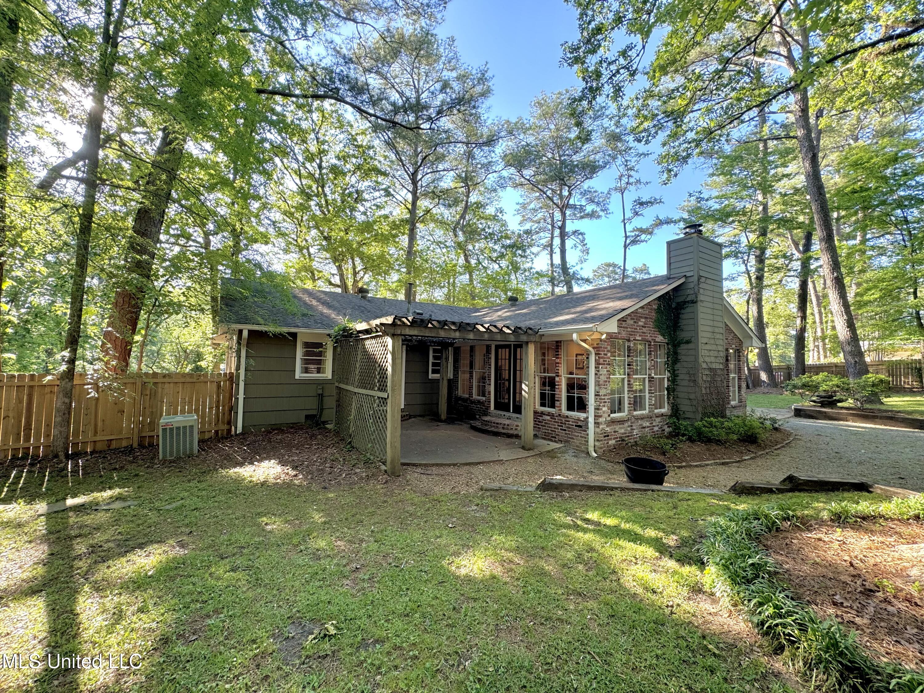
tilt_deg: +3.3
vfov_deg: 85.7
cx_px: 462
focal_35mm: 14
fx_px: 374
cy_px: 346
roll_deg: -1.0
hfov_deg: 102.1
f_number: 2.2
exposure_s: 1/99
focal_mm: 2.22
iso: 40
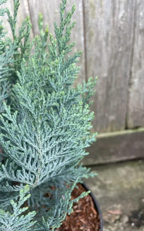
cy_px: 116
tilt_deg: -29.5
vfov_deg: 66.5
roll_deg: +8.1
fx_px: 176
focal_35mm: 28
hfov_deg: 44.3
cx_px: 59
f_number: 1.6
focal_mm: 4.2
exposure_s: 1/425
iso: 32
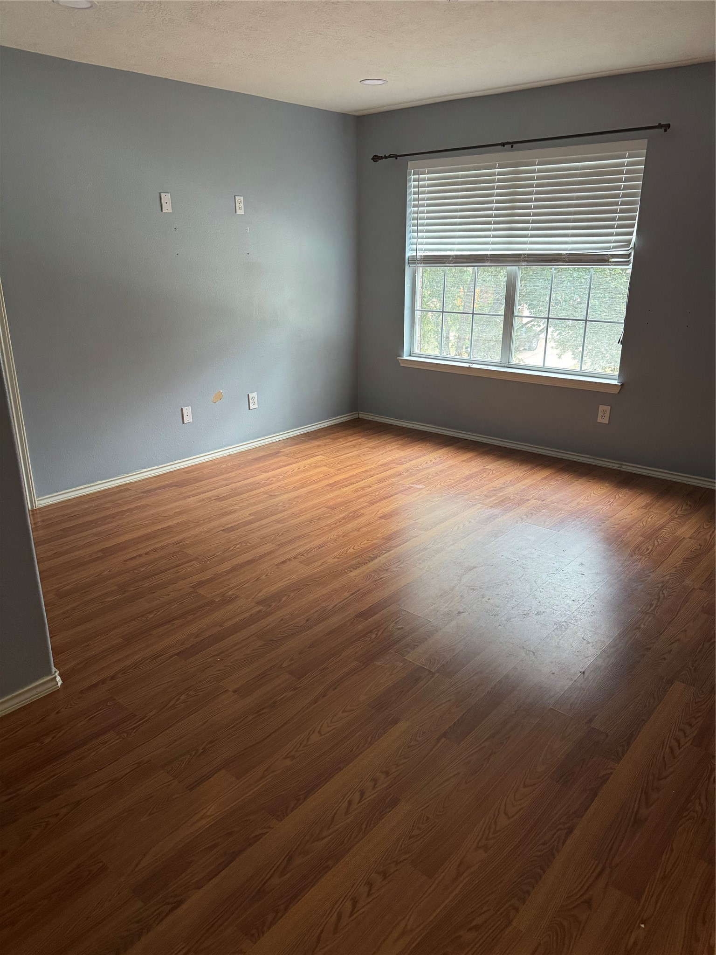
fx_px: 662
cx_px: 358
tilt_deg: -20.3
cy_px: 478
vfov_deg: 71.6
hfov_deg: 56.8
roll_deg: +1.0
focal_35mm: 24
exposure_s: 1/60
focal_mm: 6.76
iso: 400
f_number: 1.78
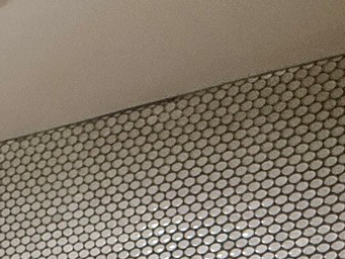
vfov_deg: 14.1
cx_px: -386
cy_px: 553
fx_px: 837
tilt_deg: -0.4
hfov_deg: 16.4
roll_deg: -0.2
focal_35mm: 84
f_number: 2.2
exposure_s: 1/120
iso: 320
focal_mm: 2.22
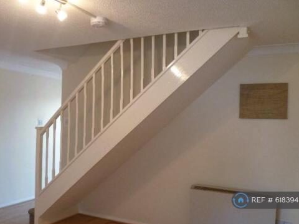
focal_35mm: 34
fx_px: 294
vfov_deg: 41.7
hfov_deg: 53.6
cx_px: 121
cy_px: 125
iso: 200
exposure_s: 1/30
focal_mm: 5
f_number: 2.8
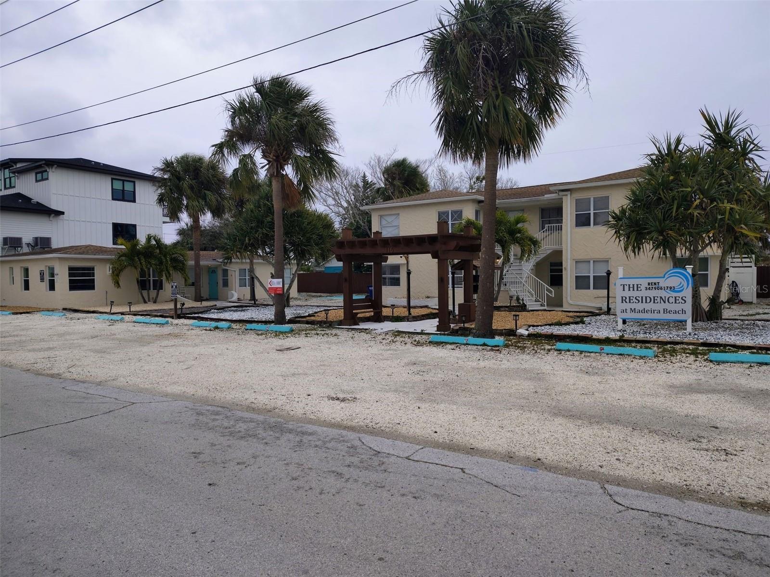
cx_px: 385
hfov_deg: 71.6
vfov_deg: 56.8
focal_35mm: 24
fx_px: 534
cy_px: 288
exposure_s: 1/918
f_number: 1.8
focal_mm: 5.56
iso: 100
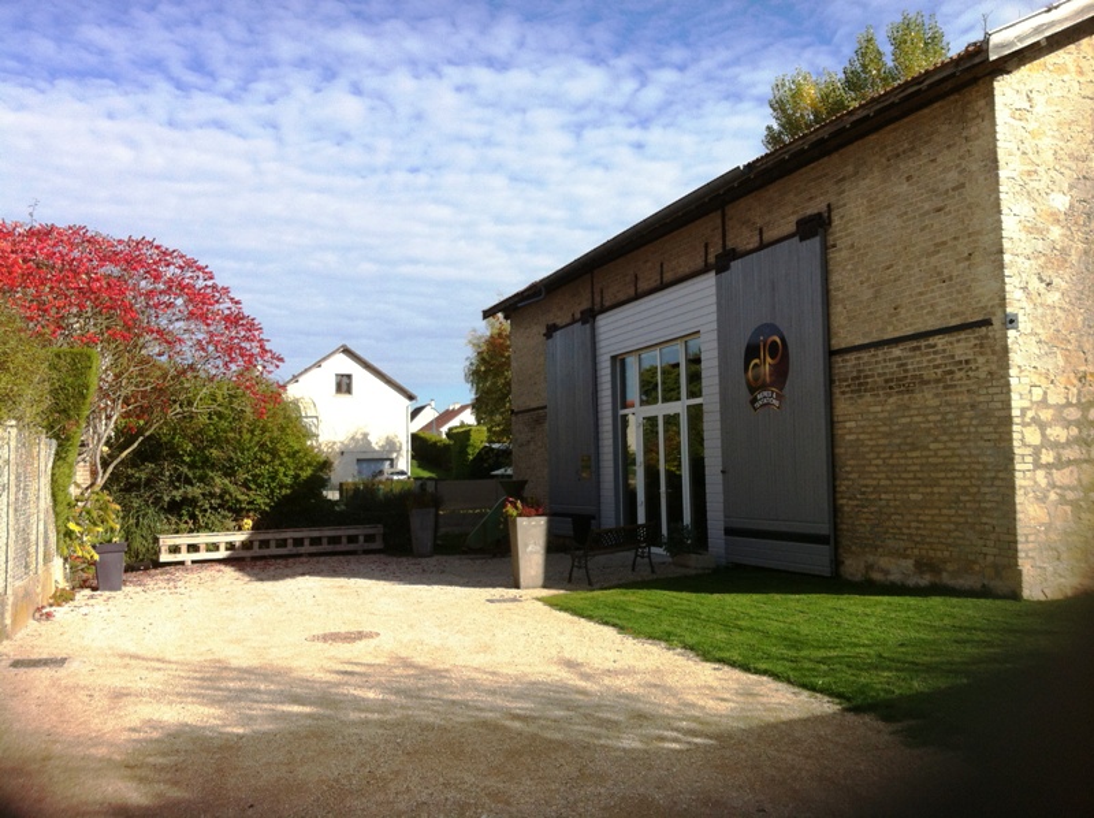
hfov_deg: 52.7
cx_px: 547
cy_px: 409
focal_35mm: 35
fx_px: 1105
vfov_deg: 40.6
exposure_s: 1/1207
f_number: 2.8
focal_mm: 3.85
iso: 80
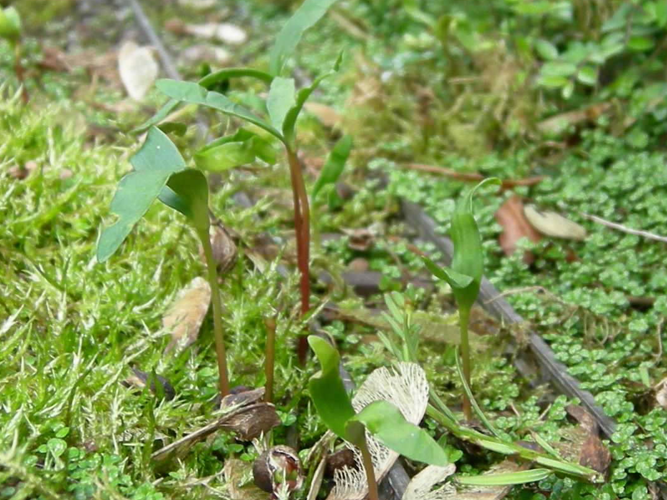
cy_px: 212
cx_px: 404
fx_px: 1676
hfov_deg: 22.5
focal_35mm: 87
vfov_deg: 17.0
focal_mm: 7.5
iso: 64
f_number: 2.7
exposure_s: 1/59.3
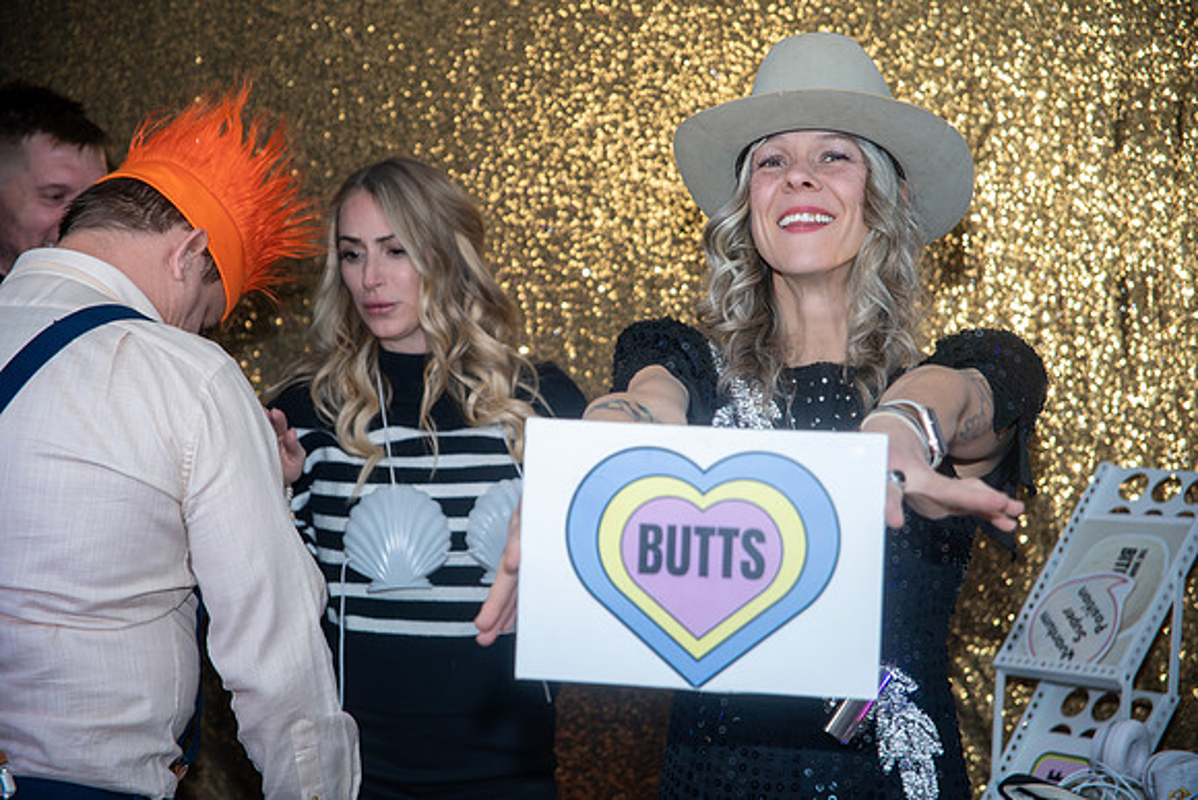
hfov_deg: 23.9
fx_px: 2829
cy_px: 400
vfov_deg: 16.1
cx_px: 599
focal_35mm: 85
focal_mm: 85
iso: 2500
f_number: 4.5
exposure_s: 1/160
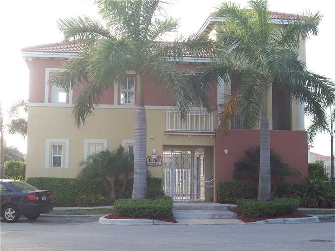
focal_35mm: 64
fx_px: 619
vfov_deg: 22.9
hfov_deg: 30.3
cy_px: 126
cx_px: 168
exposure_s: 1/181
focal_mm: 10.7
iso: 91
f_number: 3.8
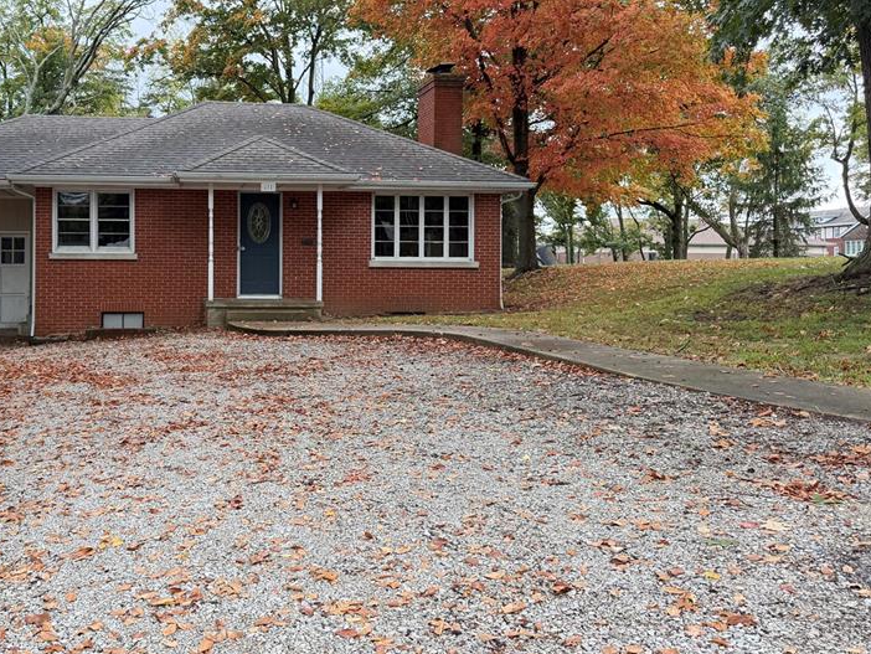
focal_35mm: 35
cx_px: 243
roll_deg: +0.2
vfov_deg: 40.5
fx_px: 881
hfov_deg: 50.9
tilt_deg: +0.4
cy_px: 257
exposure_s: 1/607
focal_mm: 6.76
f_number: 1.78
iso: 100
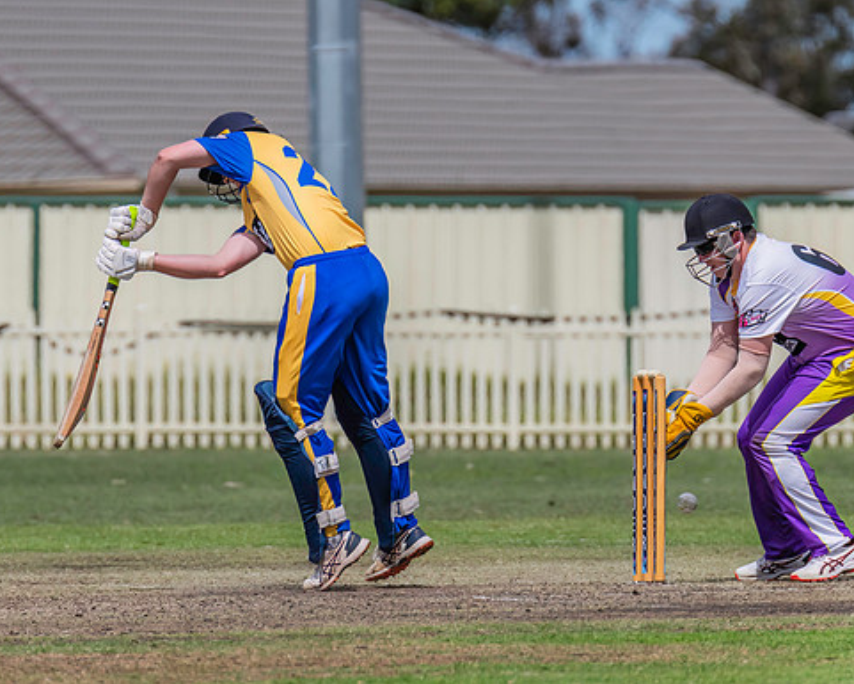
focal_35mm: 759
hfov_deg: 2.5
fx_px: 19188
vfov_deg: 2.0
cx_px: 318
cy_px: 301
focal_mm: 600
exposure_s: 1/2500
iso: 800
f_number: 9
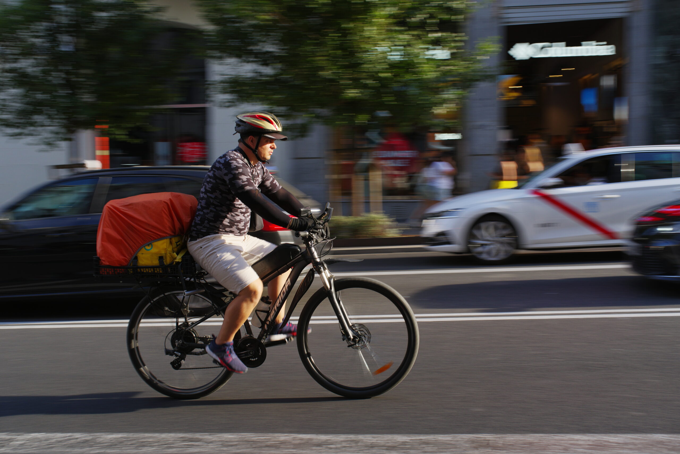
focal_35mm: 43
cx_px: 340
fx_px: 813
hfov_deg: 45.4
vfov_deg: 31.2
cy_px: 227
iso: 200
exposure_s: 1/60
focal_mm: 43
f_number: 8
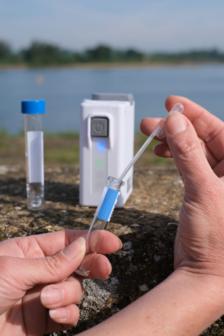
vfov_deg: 37.5
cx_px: 112
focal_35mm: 53
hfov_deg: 25.5
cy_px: 168
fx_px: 495
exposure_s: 1/1400
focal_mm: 35
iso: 250
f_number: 5.6
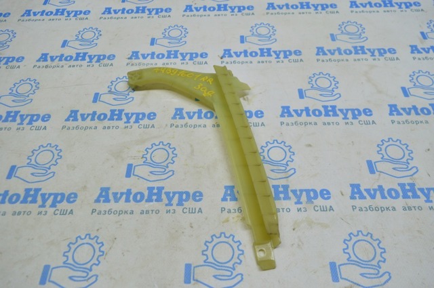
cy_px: 144
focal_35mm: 27
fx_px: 325
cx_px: 217
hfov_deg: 67.4
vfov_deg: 47.8
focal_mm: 18
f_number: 5.6
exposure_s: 1/40
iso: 400
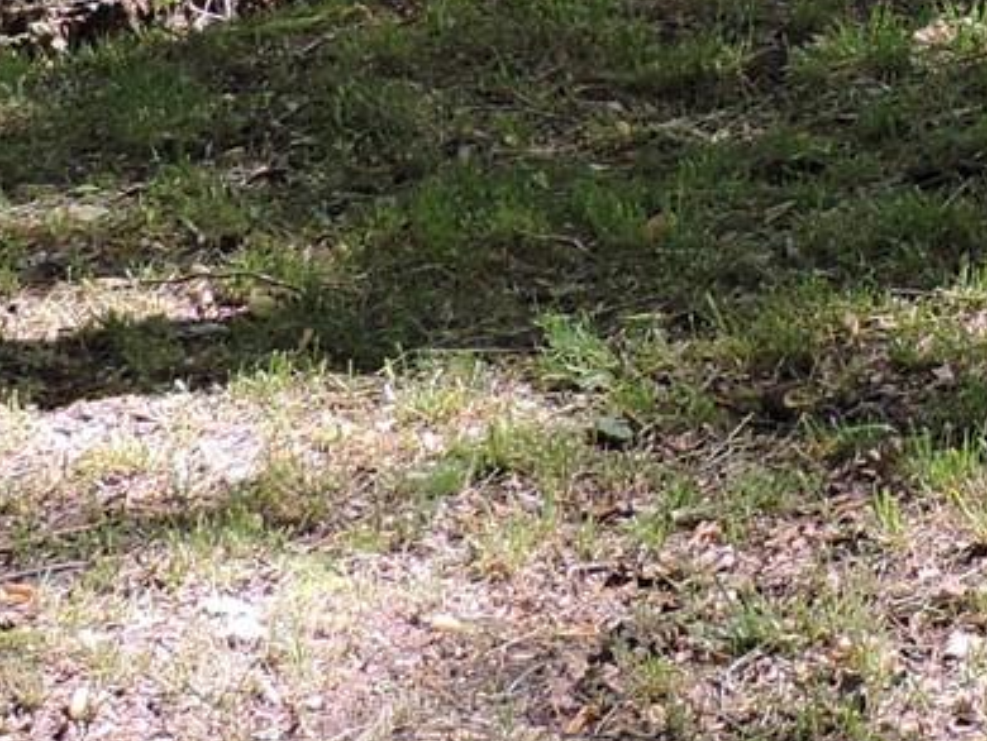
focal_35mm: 210
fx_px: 5991
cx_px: 1243
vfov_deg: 6.8
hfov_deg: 9.3
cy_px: -926
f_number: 3.3
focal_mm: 7.1
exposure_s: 1/125
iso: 100
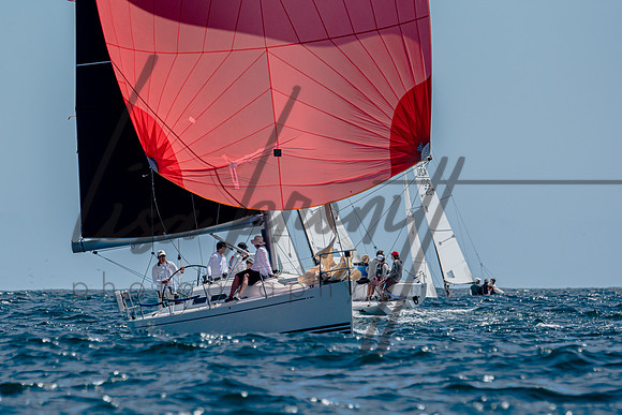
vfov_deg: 2.3
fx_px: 10166
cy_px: 178
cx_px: 281
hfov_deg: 3.5
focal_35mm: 588
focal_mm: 320
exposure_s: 1/2000
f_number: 5.6
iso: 200
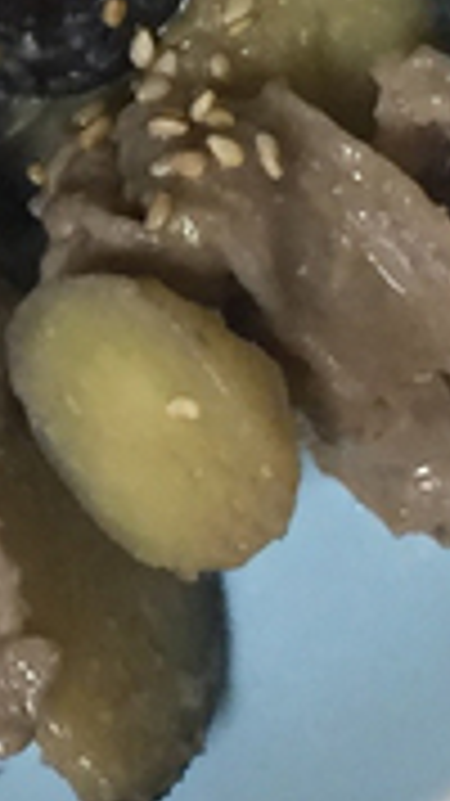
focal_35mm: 213
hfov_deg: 5.6
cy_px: 324
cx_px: -400
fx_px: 4523
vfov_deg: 10.1
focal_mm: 4.15
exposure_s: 1/30
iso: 125
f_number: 2.2
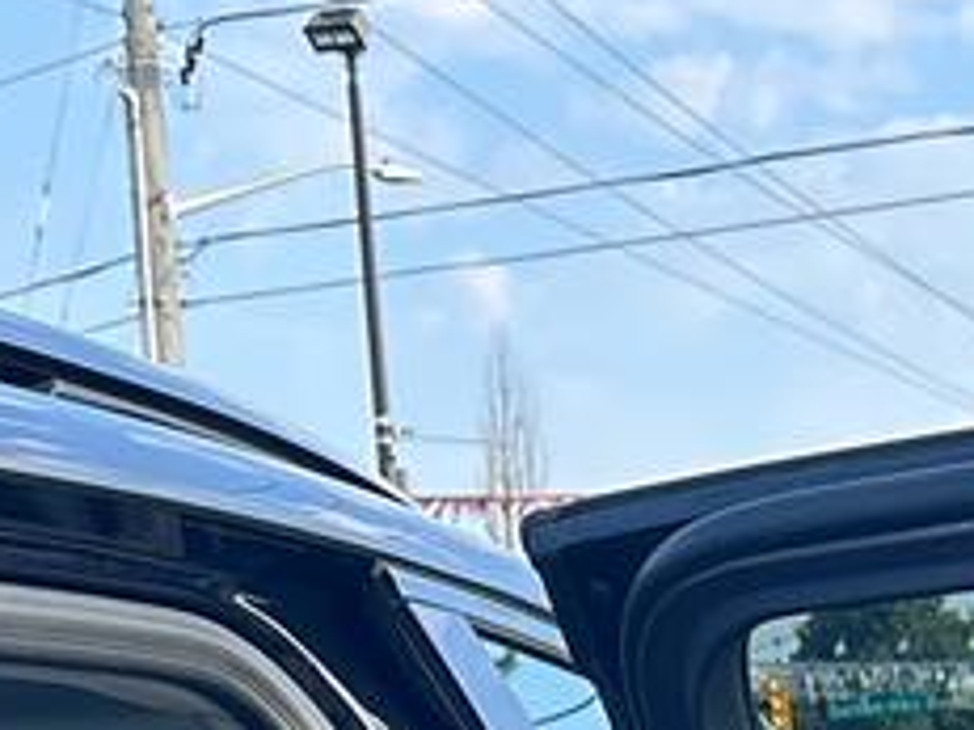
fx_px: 3740
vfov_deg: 10.0
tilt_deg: -8.6
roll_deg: +3.5
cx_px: 1636
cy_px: 1637
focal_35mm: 133
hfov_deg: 13.6
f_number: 1.78
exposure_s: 1/549
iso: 80
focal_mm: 6.86
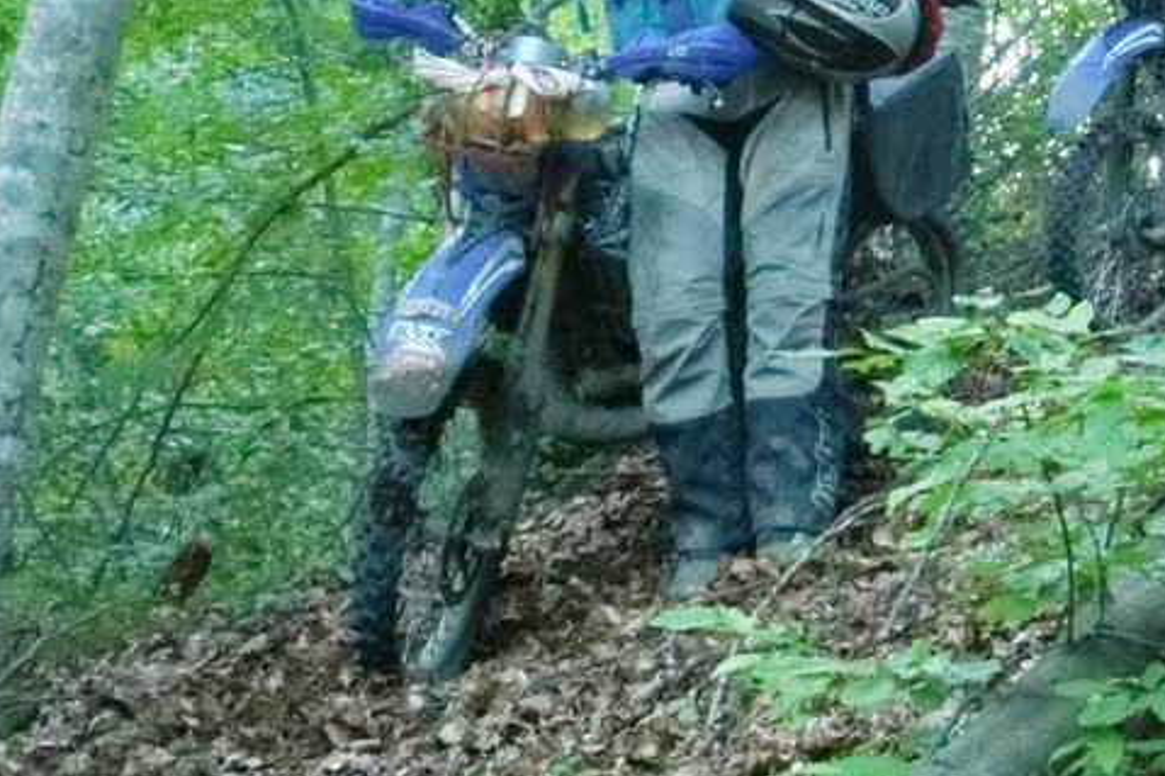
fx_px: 2135
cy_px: 280
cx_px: 795
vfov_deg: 20.5
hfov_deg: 30.3
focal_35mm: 66
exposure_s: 1/60
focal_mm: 6.66
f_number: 3.9
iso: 1250
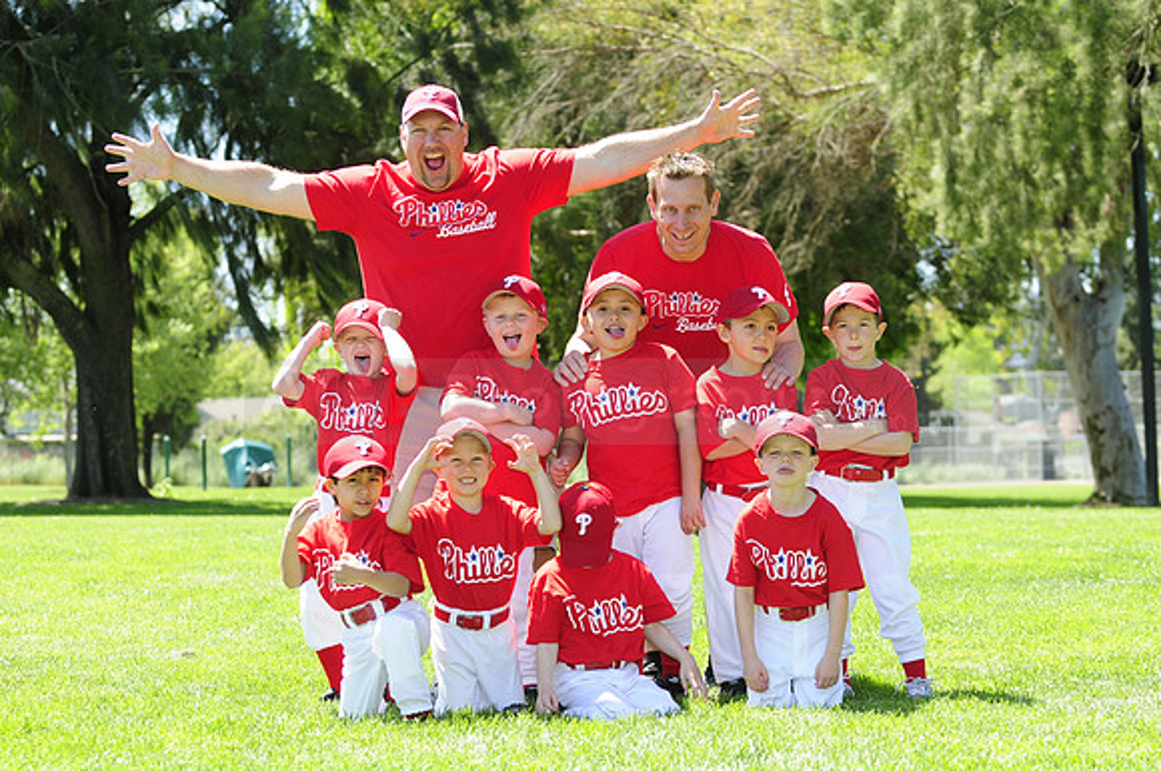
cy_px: 386
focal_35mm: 105
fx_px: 3382
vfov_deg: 13.0
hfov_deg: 19.5
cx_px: 580
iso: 200
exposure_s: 1/400
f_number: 4.5
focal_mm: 70
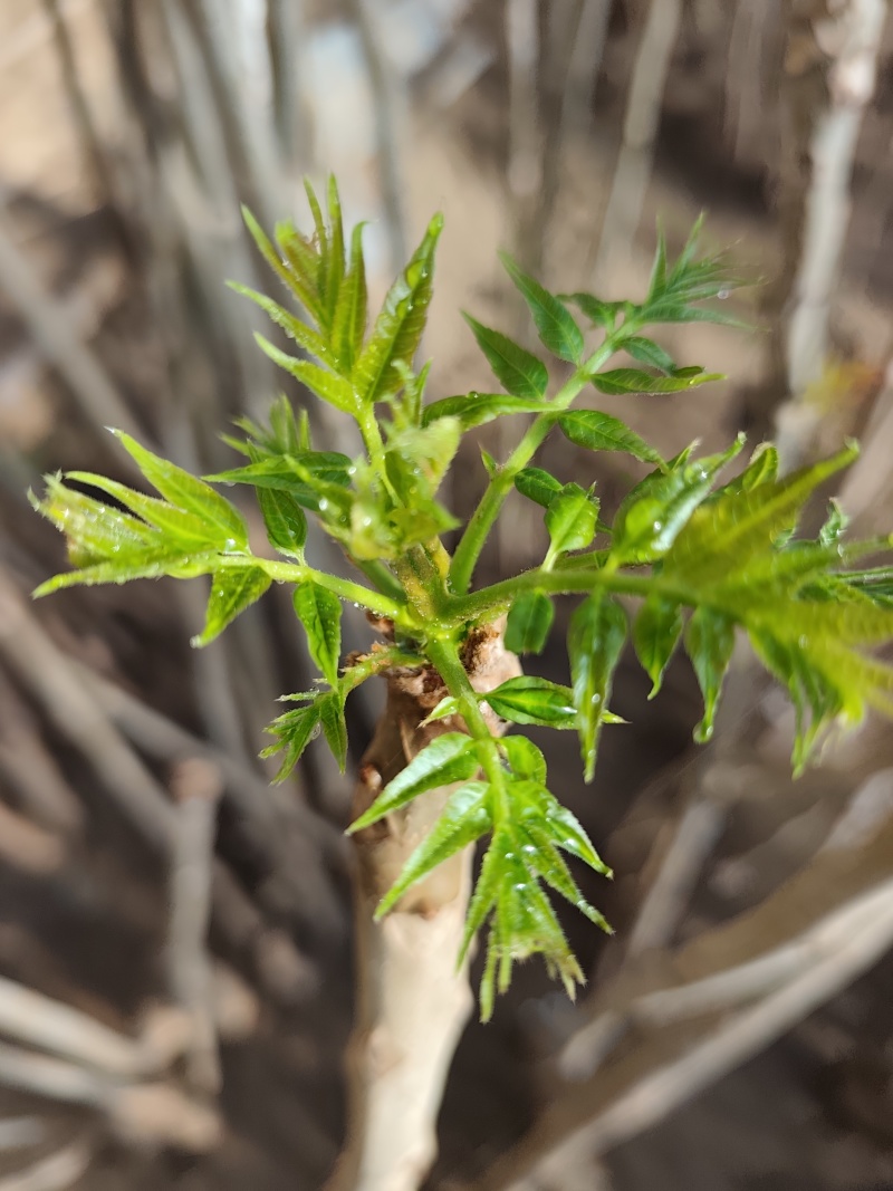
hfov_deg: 56.8
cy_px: 596
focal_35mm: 24
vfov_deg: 71.6
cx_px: 446
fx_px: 826
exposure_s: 1/586
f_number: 1.6
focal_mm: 5.84
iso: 50
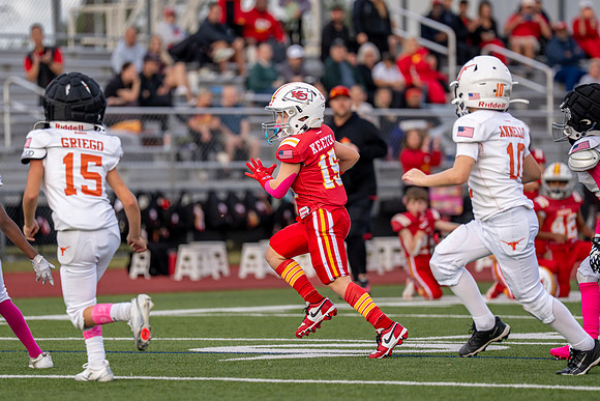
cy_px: 204
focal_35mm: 291
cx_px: 278
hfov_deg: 7.1
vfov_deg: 4.7
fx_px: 4845
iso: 400
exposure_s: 1/2500
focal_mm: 200
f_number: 2.8
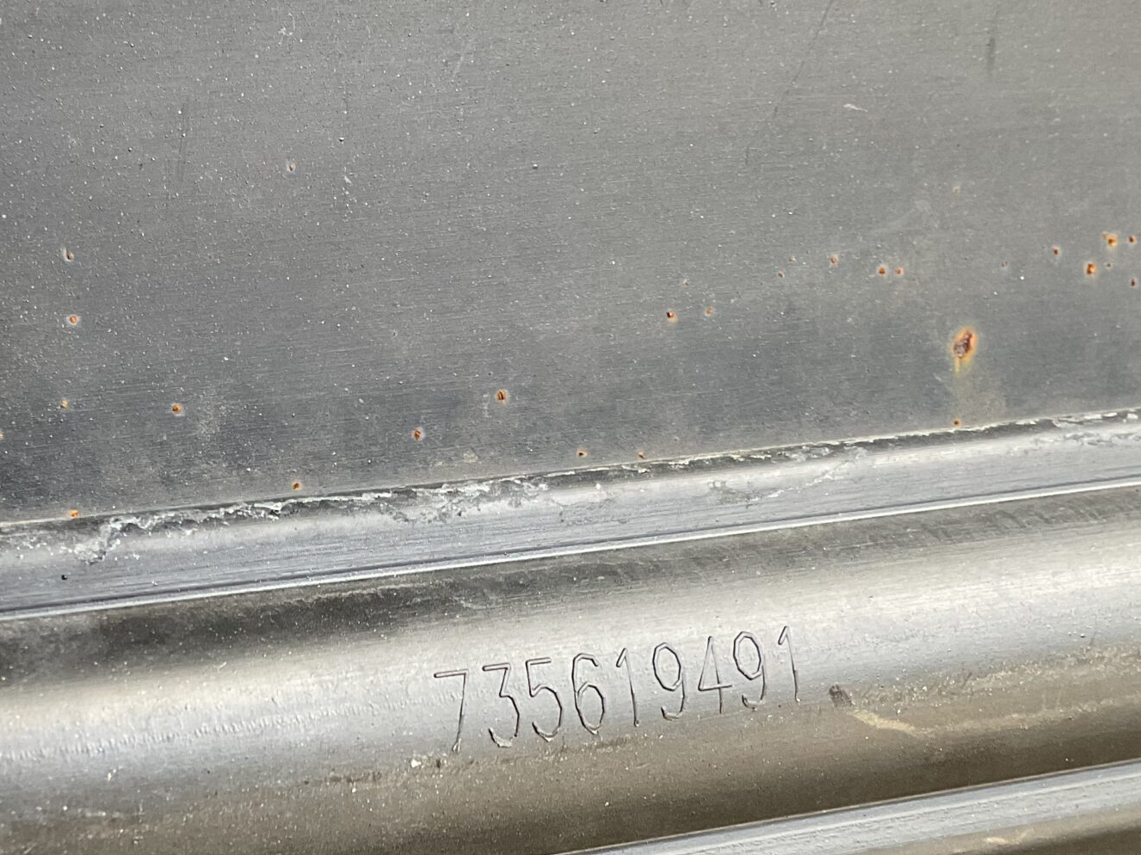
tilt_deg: -1.3
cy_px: 772
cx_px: 441
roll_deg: +7.3
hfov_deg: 34.2
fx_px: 1846
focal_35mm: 56
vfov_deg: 25.3
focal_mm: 3
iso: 64
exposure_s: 1/120
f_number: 1.8
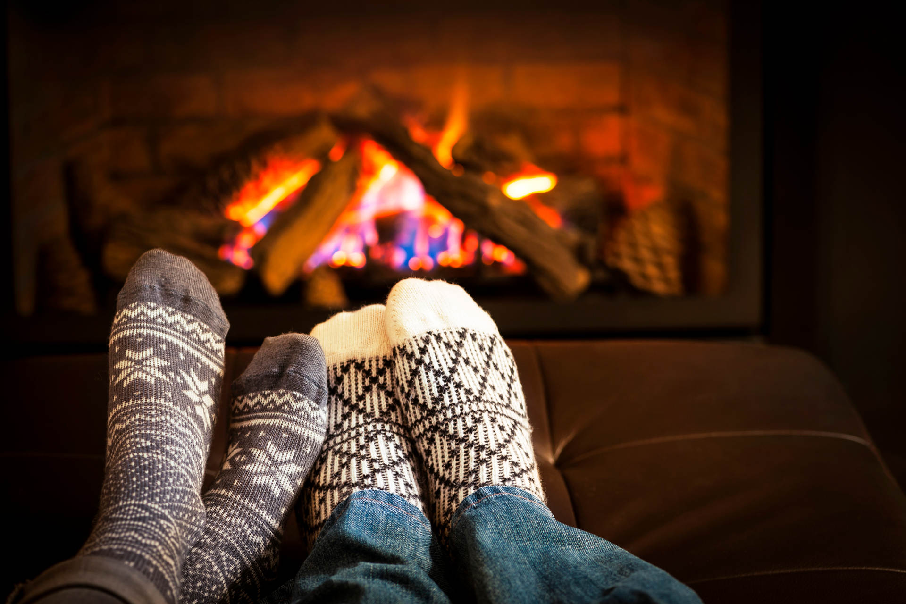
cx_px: 453
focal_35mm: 105
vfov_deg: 13.0
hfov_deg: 19.5
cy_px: 302
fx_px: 2642
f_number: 5
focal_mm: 105
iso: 100
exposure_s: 1.3
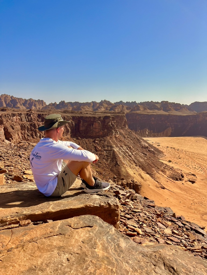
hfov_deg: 53.1
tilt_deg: -7.7
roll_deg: -0.8
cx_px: 104
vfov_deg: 67.3
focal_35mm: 26
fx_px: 207
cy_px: 138
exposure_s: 1/5319
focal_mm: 5.7
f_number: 1.5
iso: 50
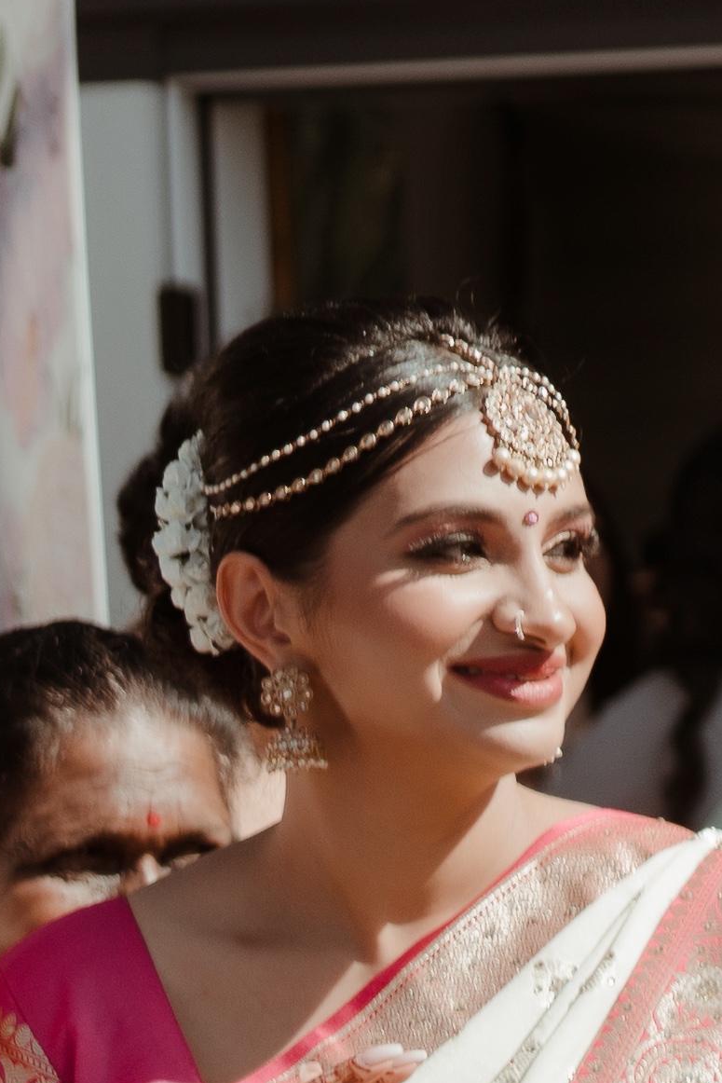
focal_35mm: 211
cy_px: 753
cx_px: 2780
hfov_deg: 5.7
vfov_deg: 9.7
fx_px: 6345
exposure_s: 1/3200
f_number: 2
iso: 200
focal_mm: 35
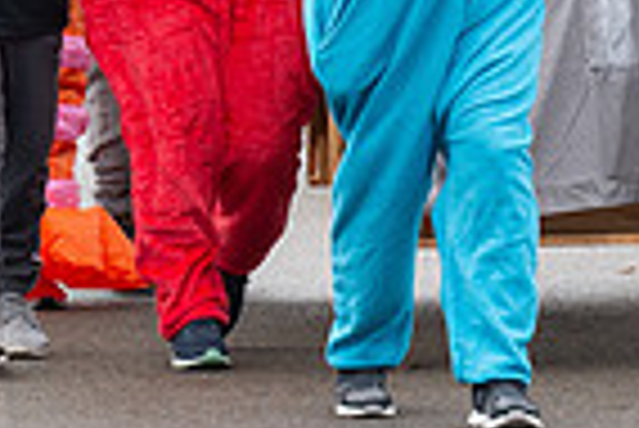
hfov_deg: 3.8
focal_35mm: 538
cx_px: 733
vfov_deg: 2.6
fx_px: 9559
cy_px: -204
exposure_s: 1/160
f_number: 10
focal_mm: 125
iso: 640
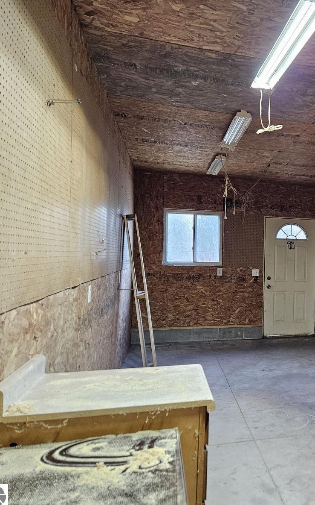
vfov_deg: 58.1
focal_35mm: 33
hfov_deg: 34.5
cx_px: 321
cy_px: 253
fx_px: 453
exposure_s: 1/120
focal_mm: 5.4
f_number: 1.8
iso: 500
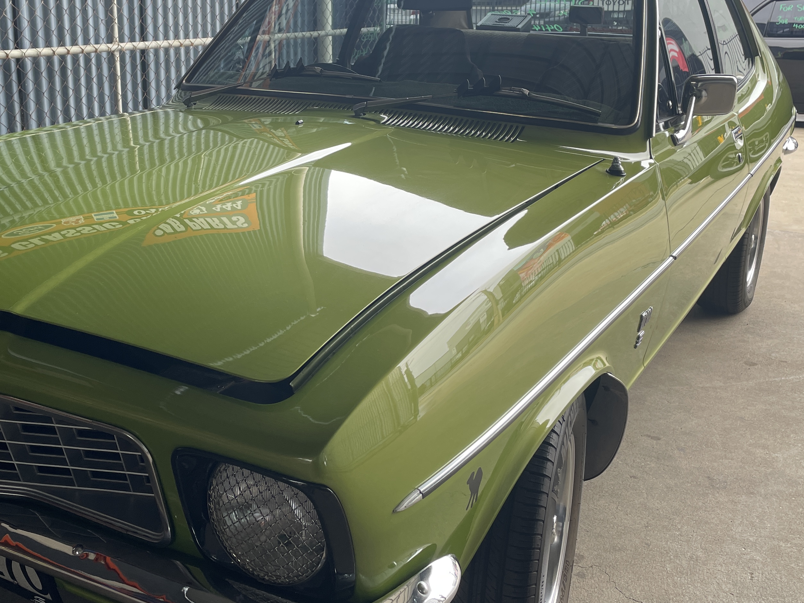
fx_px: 976
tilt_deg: -13.5
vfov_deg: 34.2
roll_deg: +0.3
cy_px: 243
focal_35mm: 42
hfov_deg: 44.4
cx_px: 298
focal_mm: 4.2
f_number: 1.6
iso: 40
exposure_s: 1/121
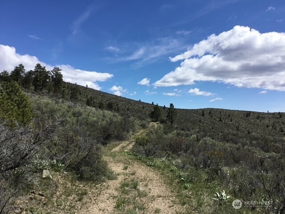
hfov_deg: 58.4
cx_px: 142
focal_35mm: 31
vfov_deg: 45.4
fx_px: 255
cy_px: 107
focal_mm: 3.3
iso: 25
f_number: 2.4
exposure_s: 1/2037
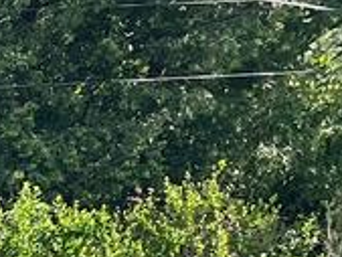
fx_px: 1948
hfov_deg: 7.6
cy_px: 872
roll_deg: -0.2
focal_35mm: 197
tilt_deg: -10.2
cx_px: -935
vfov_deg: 6.6
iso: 50
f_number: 1.5
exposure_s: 1/1377
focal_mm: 5.7
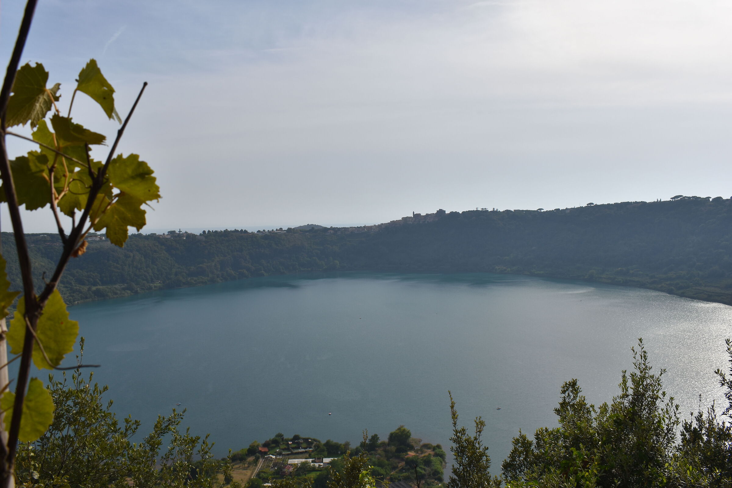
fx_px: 610
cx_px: 366
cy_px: 244
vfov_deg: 43.6
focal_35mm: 30
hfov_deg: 61.9
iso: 100
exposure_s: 1/400
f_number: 10
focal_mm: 20
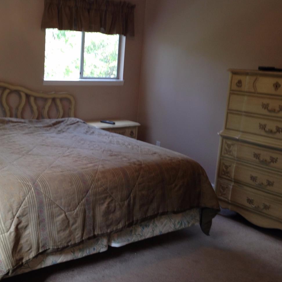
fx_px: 415
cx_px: 78
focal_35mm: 45
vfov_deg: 37.5
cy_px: 125
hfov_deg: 36.8
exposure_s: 1/20
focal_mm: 4.12
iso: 50
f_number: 2.4
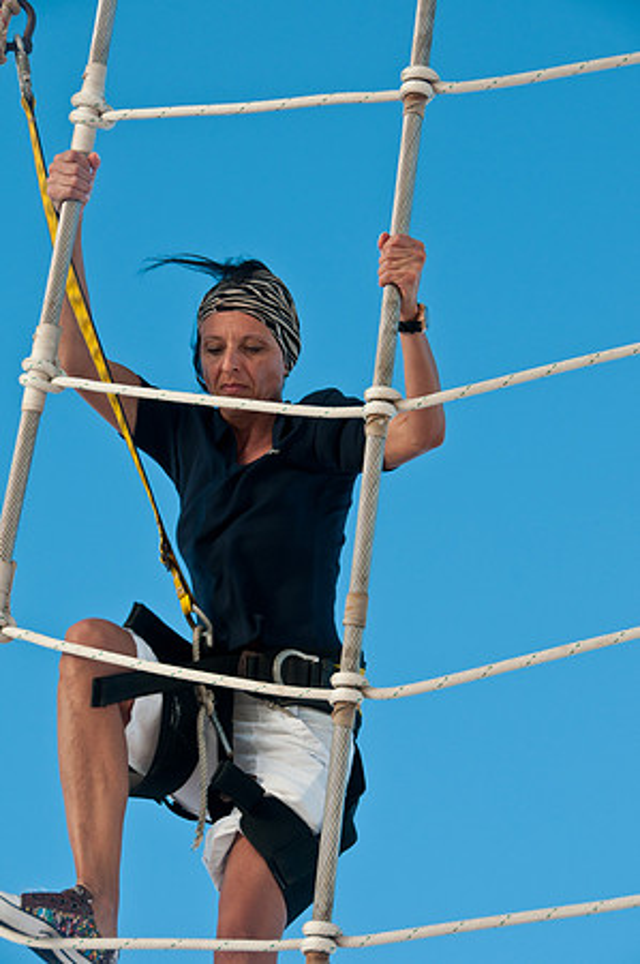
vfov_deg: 17.1
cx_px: 320
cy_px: 482
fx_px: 3207
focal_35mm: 120
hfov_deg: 11.4
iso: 200
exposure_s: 1/250
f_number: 8
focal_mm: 80
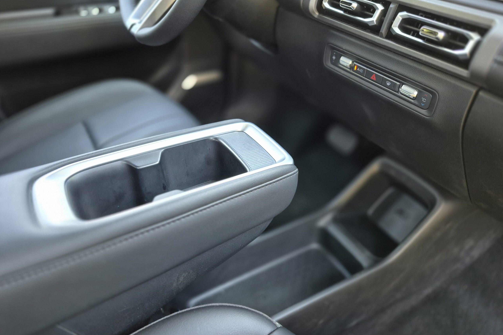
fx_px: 335
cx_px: 251
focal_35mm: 24
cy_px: 177
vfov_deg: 53.1
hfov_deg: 73.7
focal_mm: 5.4
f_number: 1.8
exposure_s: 1/100
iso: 500
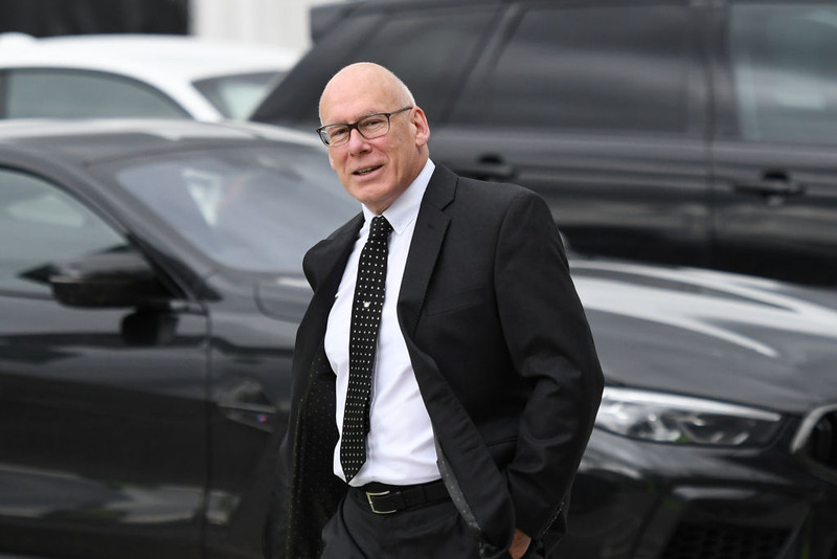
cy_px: 280
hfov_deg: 9.1
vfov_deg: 6.1
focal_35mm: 225
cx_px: 418
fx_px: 5233
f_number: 3.2
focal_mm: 150
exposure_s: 1/3200
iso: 800
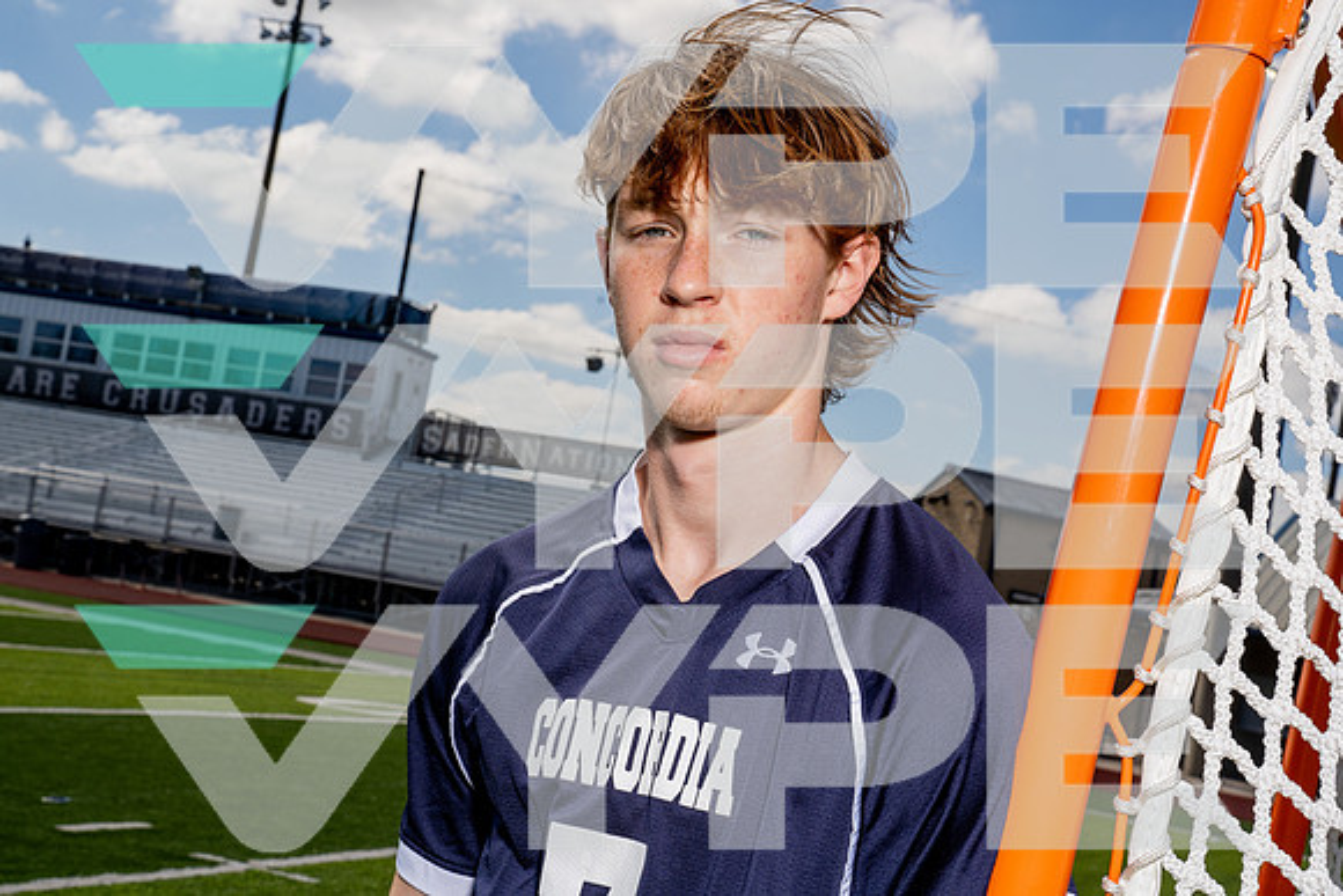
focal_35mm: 58
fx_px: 2164
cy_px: 448
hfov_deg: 34.5
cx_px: 672
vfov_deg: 23.4
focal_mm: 58
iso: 100
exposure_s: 1/250
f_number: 14
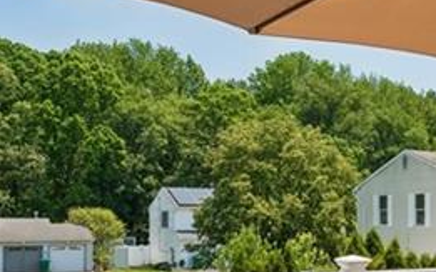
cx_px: 479
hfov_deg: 30.4
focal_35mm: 60
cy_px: 203
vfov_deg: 21.4
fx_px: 713
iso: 200
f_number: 7.1
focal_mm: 15
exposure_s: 1/640
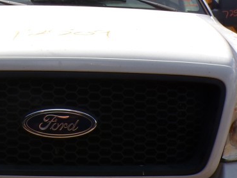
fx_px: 569
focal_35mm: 83
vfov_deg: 17.8
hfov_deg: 23.3
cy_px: 92
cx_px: 54
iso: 100
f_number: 4.4
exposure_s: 1/450
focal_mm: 4.3
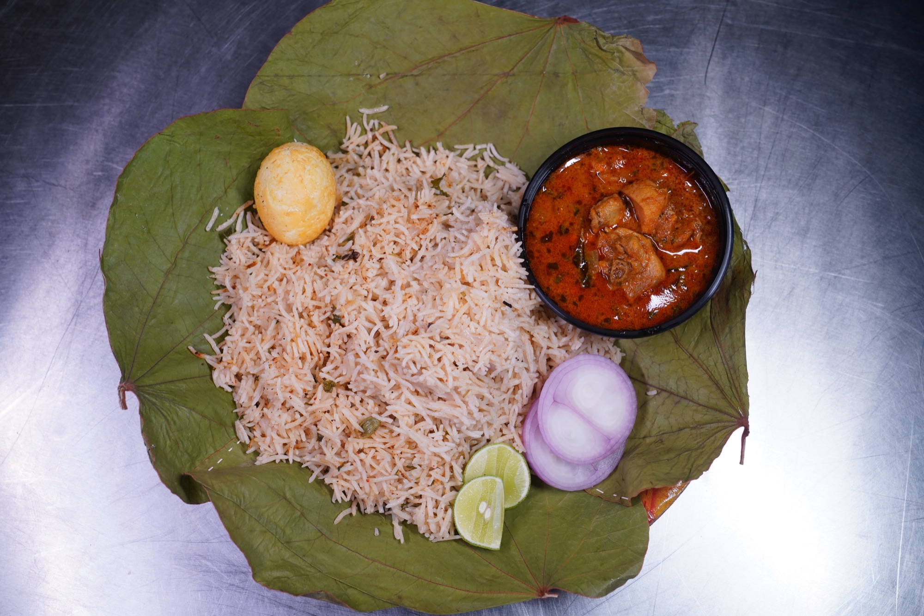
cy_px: 308
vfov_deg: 31.9
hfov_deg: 46.4
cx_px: 462
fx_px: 1078
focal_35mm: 42
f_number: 5.6
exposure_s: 1/200
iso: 500
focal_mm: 42
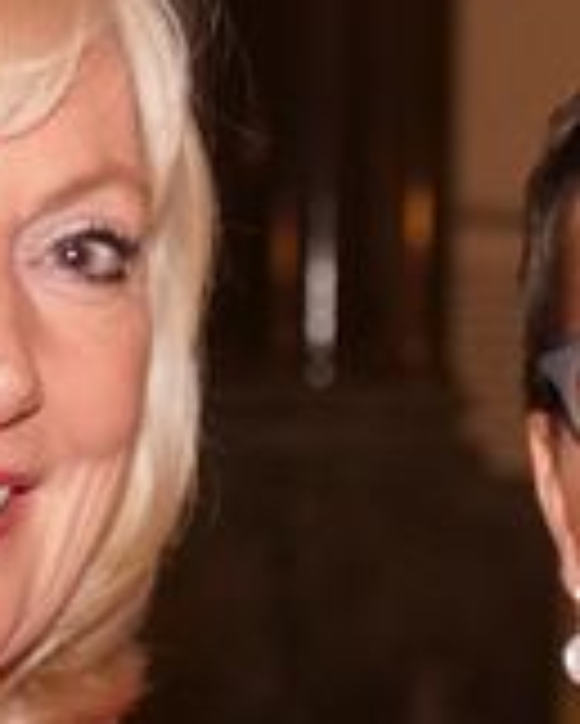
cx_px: 836
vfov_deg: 7.1
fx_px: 5702
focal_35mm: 266
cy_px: 1102
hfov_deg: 5.8
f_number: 4
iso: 2500
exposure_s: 1/100
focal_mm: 38
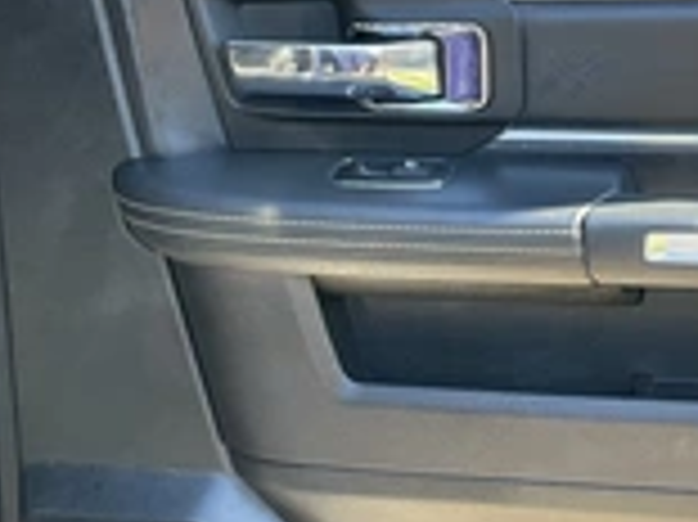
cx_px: 513
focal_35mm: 75
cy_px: 360
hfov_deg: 25.7
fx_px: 1511
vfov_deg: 19.5
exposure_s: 1/122
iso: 64
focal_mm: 3
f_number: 1.8
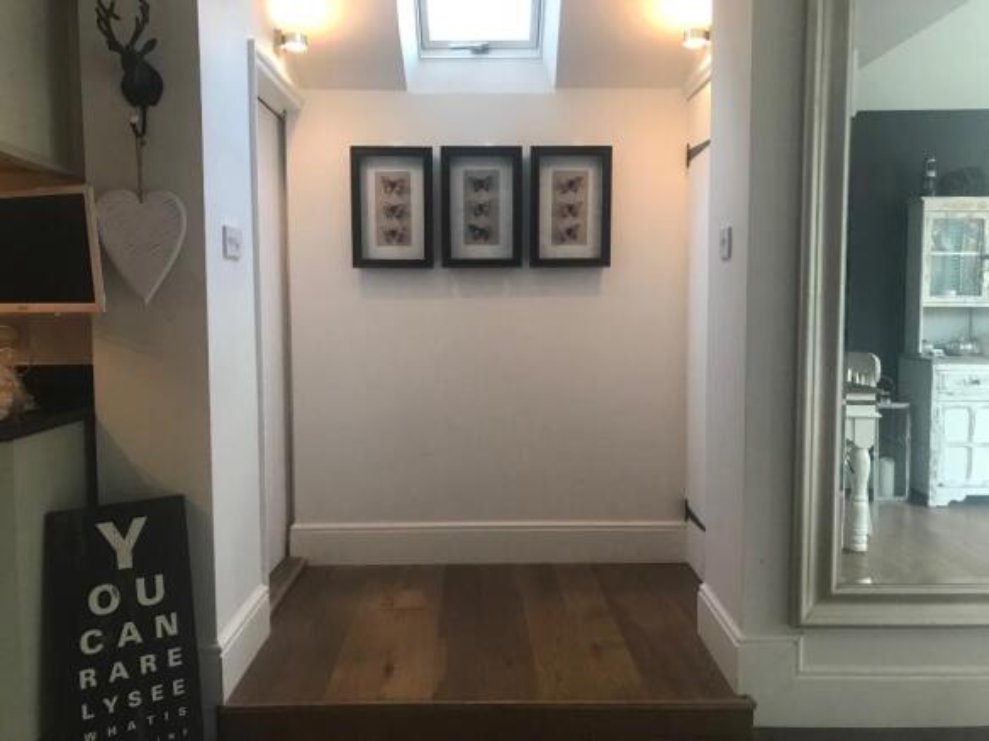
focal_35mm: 28
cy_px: 370
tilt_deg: -2.7
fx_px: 800
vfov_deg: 49.7
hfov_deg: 63.5
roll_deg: +0.3
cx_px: 494
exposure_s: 1/25
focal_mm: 3.99
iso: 40
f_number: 1.8
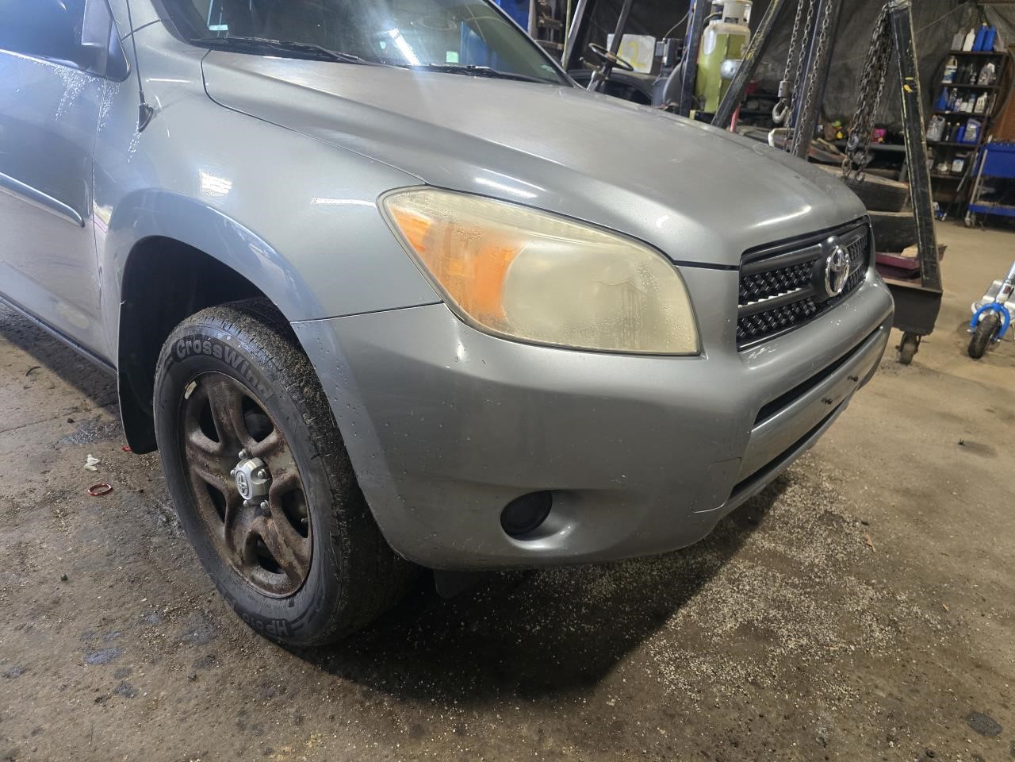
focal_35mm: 23
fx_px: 674
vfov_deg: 58.9
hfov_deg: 73.9
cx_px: 508
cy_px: 381
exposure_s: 1/120
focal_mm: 6.3
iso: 500
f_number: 1.7
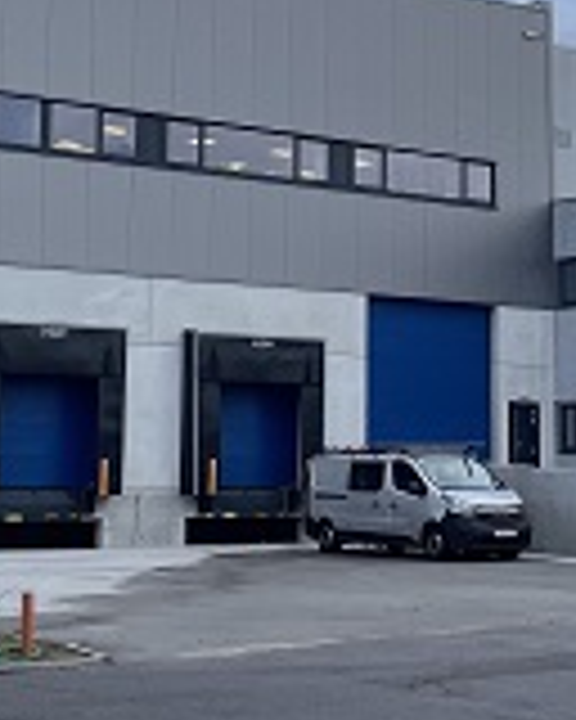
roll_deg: +0.0
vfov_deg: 22.6
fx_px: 1790
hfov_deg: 18.2
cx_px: 382
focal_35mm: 84
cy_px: 227
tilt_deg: +8.8
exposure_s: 1/1024
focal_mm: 4.2
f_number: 1.6
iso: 32
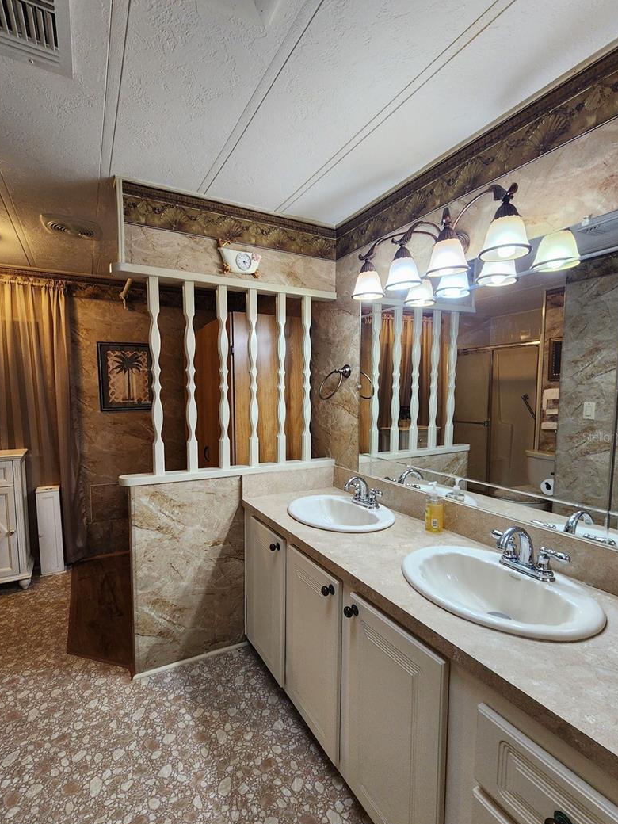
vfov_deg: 98.1
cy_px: 437
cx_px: 282
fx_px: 357
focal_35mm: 15
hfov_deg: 81.6
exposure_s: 1/60
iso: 160
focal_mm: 2.2
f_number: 2.2
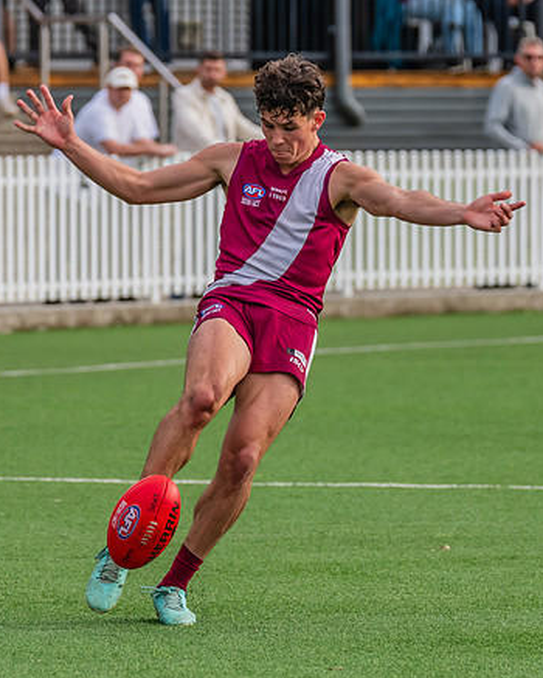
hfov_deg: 3.0
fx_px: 10519
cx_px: 285
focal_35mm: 524
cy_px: 328
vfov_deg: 3.7
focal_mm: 290
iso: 800
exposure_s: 1/1250
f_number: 8
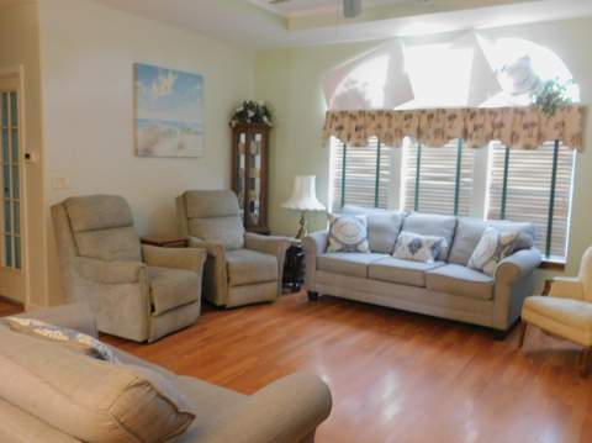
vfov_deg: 46.7
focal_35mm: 30
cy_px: 222
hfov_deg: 60.0
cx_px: 296
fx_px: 513
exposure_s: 1/13
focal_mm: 5.3
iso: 400
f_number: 3.2
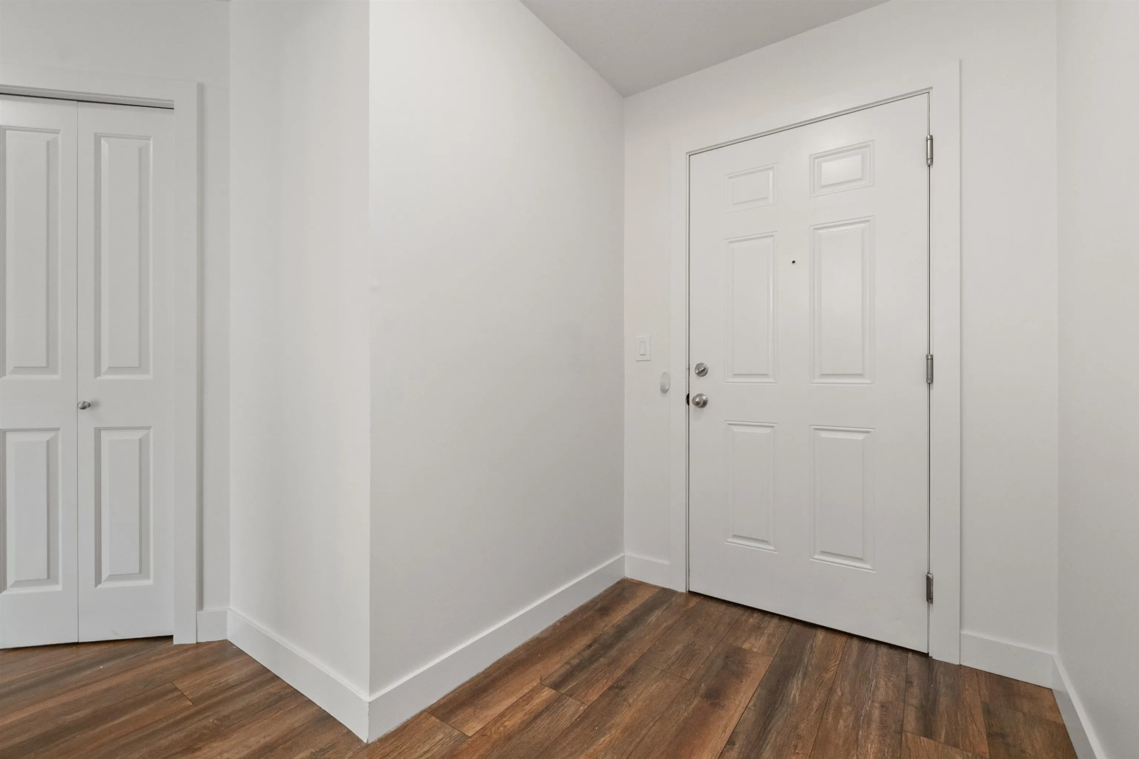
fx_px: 475
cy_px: 380
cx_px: 570
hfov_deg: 100.4
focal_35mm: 15
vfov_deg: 77.3
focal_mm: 10
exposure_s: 1/30
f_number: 6.3
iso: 320
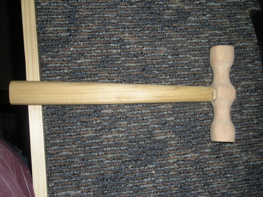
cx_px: 132
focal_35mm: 36
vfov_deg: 39.7
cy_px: 98
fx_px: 274
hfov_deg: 51.4
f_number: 3.5
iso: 64
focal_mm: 6.3
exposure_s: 1/60
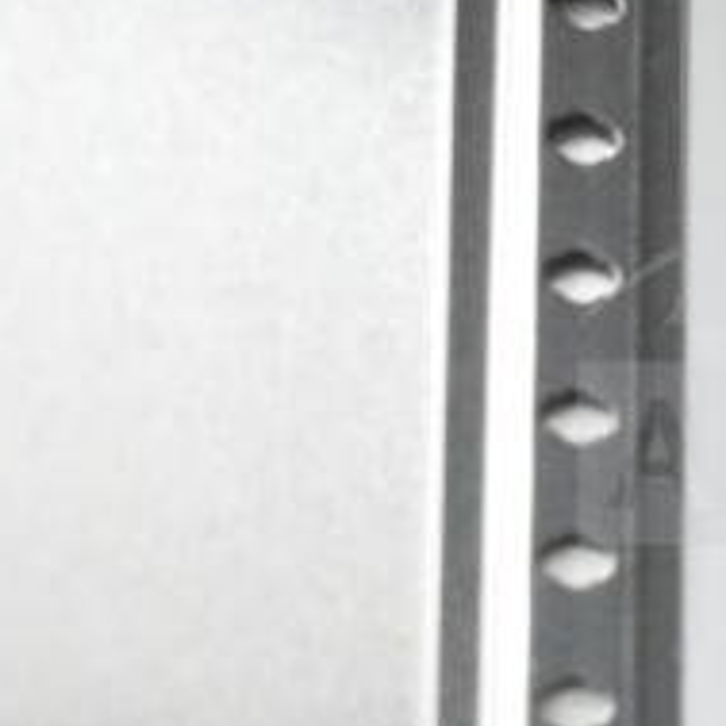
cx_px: 1006
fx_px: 3022
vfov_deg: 13.7
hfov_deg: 13.1
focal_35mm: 127
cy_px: 240
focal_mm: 31
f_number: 4.2
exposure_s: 1/50
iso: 18000
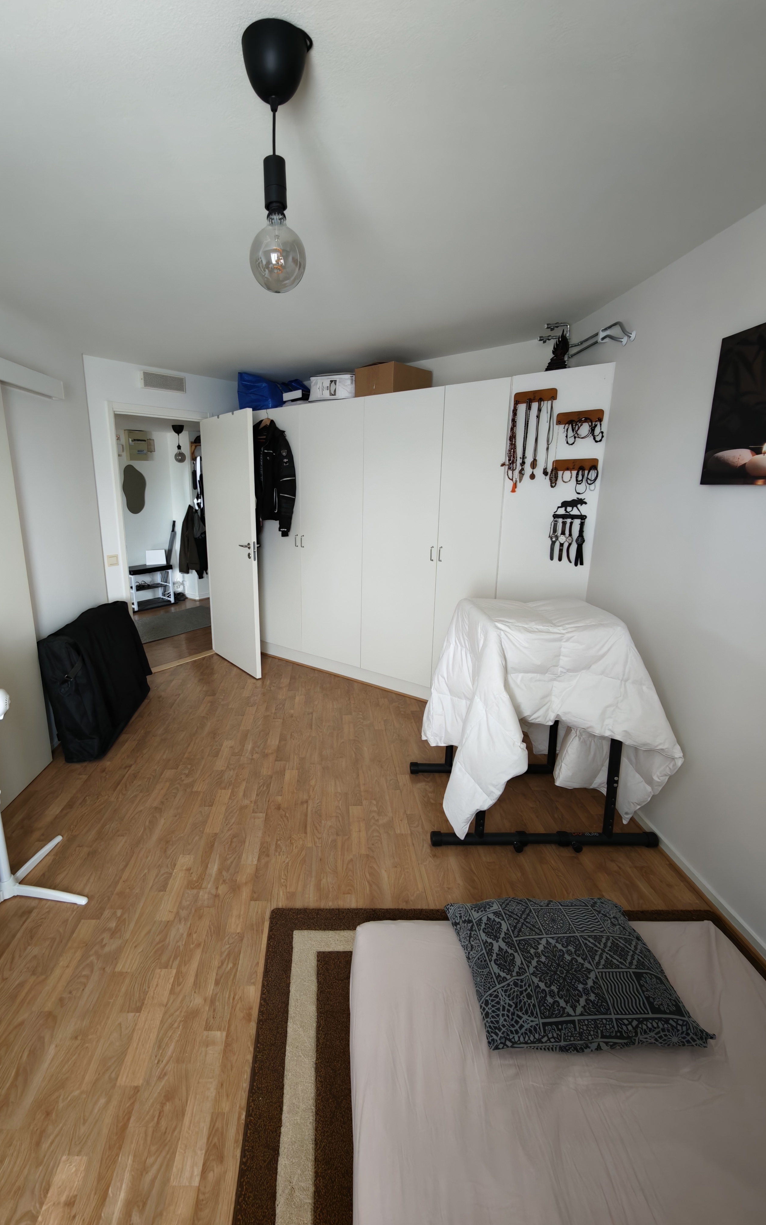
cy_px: 610
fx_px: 501
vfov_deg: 101.5
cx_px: 318
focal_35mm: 15
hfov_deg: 74.2
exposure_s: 1/33.3
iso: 800
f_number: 2.2
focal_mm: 2.13
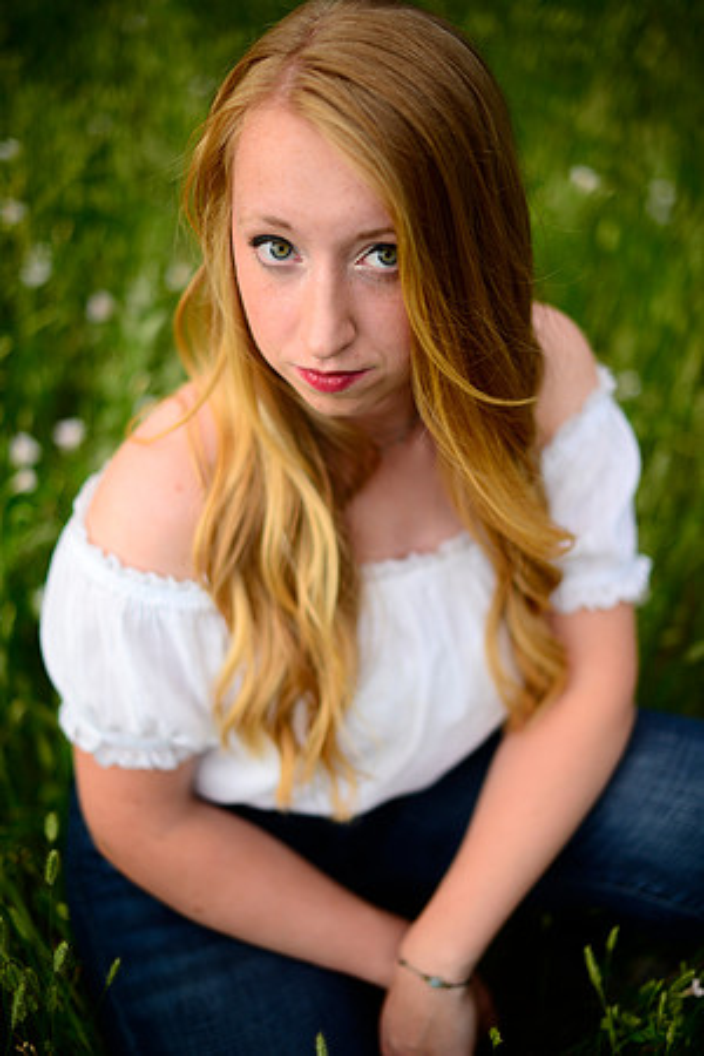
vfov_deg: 39.6
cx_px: 352
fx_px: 1467
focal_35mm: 50
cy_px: 528
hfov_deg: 27.0
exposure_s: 1/1600
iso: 160
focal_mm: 50
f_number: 1.6
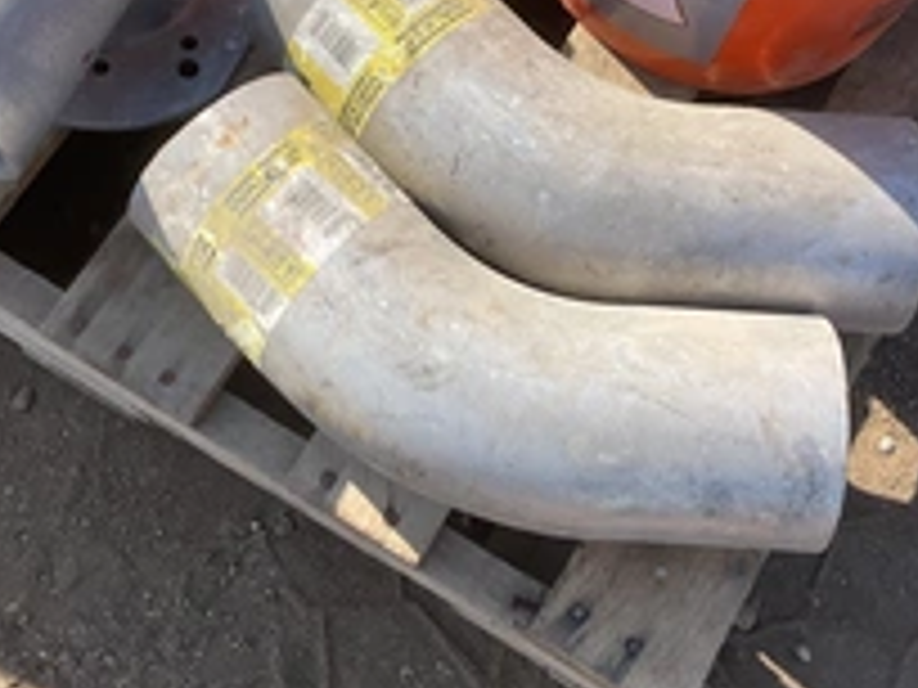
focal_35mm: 57
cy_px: 184
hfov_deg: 33.8
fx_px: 1512
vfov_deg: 25.4
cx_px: 468
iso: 25
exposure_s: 1/700
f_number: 1.8
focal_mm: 3
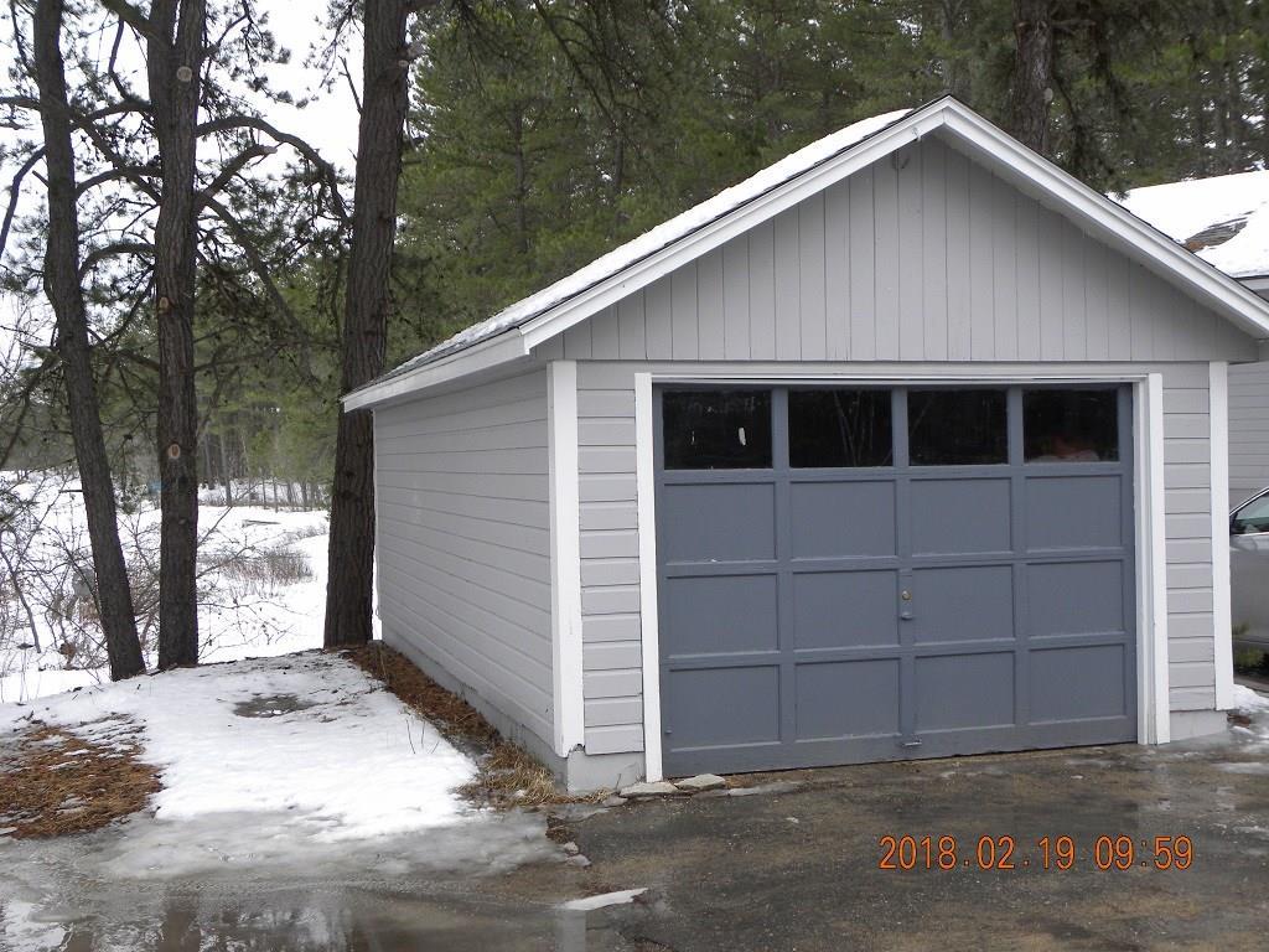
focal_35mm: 41
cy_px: 476
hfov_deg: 45.8
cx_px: 634
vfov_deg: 35.1
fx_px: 1503
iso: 141
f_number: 3.2
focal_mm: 7.3
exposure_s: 1/68
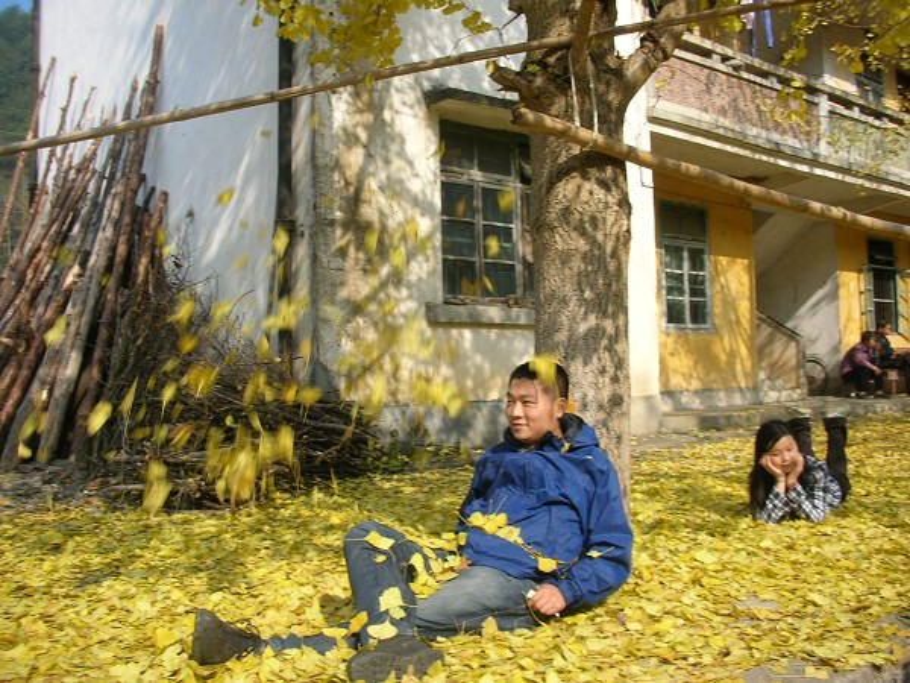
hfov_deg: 52.6
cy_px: 342
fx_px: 920
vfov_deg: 40.7
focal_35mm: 35
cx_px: 455
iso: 50
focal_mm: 5.8
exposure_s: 1/53.5
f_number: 8.5
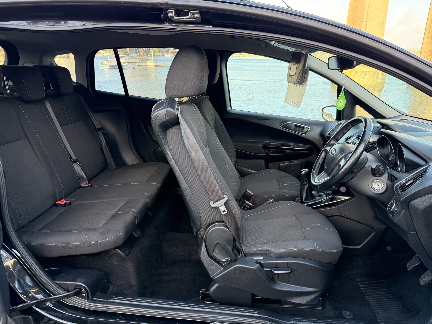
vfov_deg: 51.3
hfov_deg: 65.3
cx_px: 219
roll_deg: -1.8
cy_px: 169
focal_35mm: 27
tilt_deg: -18.6
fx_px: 337
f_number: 1.78
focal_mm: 6.76
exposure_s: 1/220
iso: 200
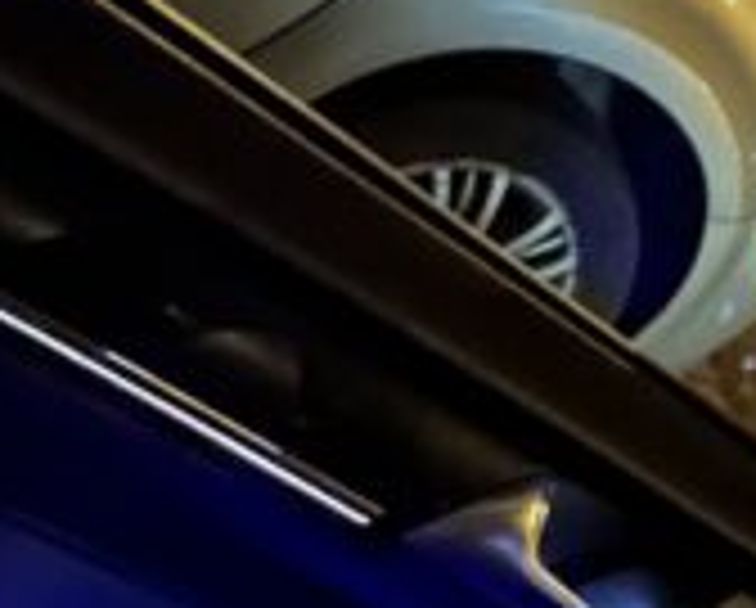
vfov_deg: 22.9
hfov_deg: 27.6
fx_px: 1457
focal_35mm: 65
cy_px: 567
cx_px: 738
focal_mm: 2.22
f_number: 2.2
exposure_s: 1/8
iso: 3200
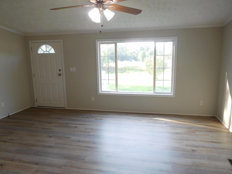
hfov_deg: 69.4
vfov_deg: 54.9
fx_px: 168
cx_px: 116
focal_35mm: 25
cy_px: 87
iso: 125
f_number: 3.4
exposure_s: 1/40
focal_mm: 4.5
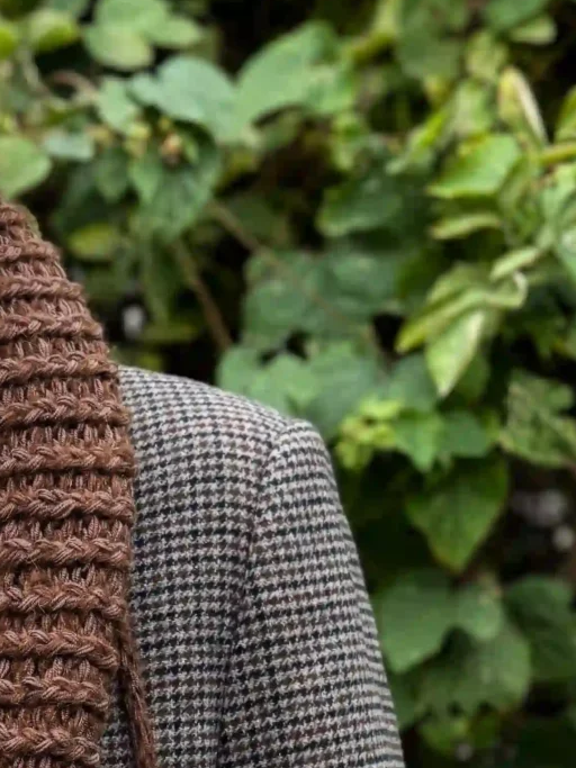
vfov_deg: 20.9
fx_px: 1997
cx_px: -63
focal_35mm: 90
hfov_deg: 15.9
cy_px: 793
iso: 80
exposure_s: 1/250
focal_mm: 6.76
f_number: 1.8
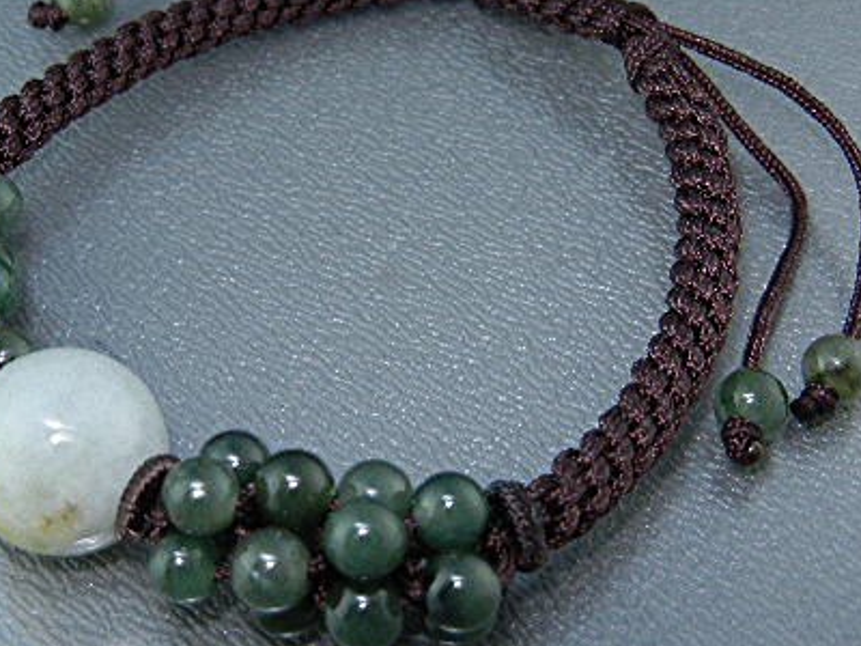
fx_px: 1791
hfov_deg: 27.0
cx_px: 353
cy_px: 286
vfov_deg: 20.4
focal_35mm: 72
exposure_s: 1/30
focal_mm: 8.1
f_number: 3.8
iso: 217
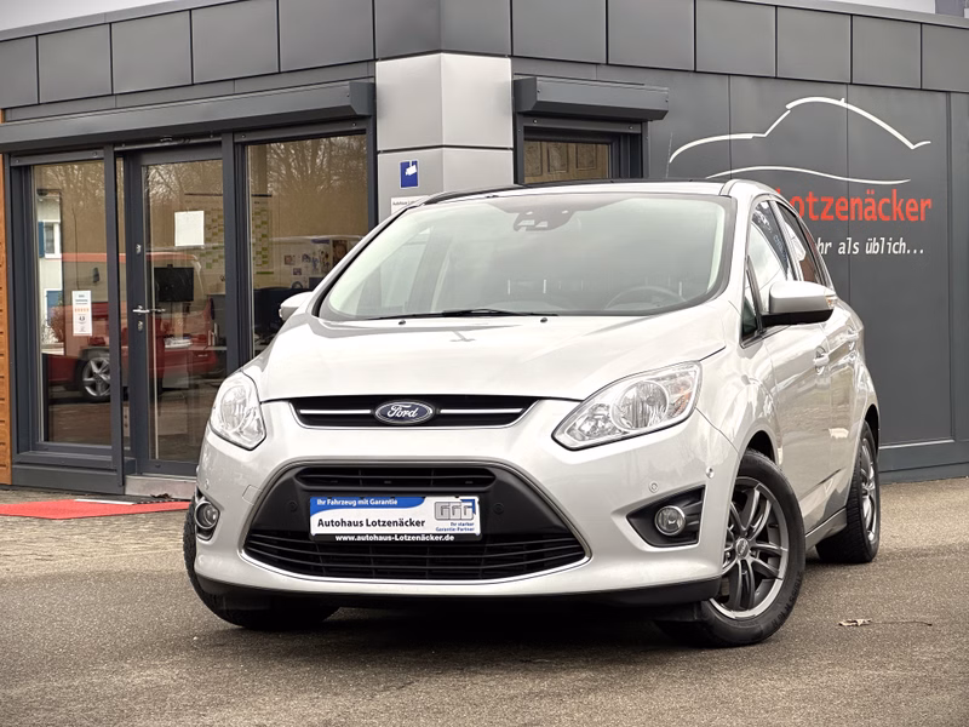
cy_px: 364
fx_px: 2155
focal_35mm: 77
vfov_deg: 19.1
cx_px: 484
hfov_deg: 25.3
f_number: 2.8
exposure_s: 1/99
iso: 64
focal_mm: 9
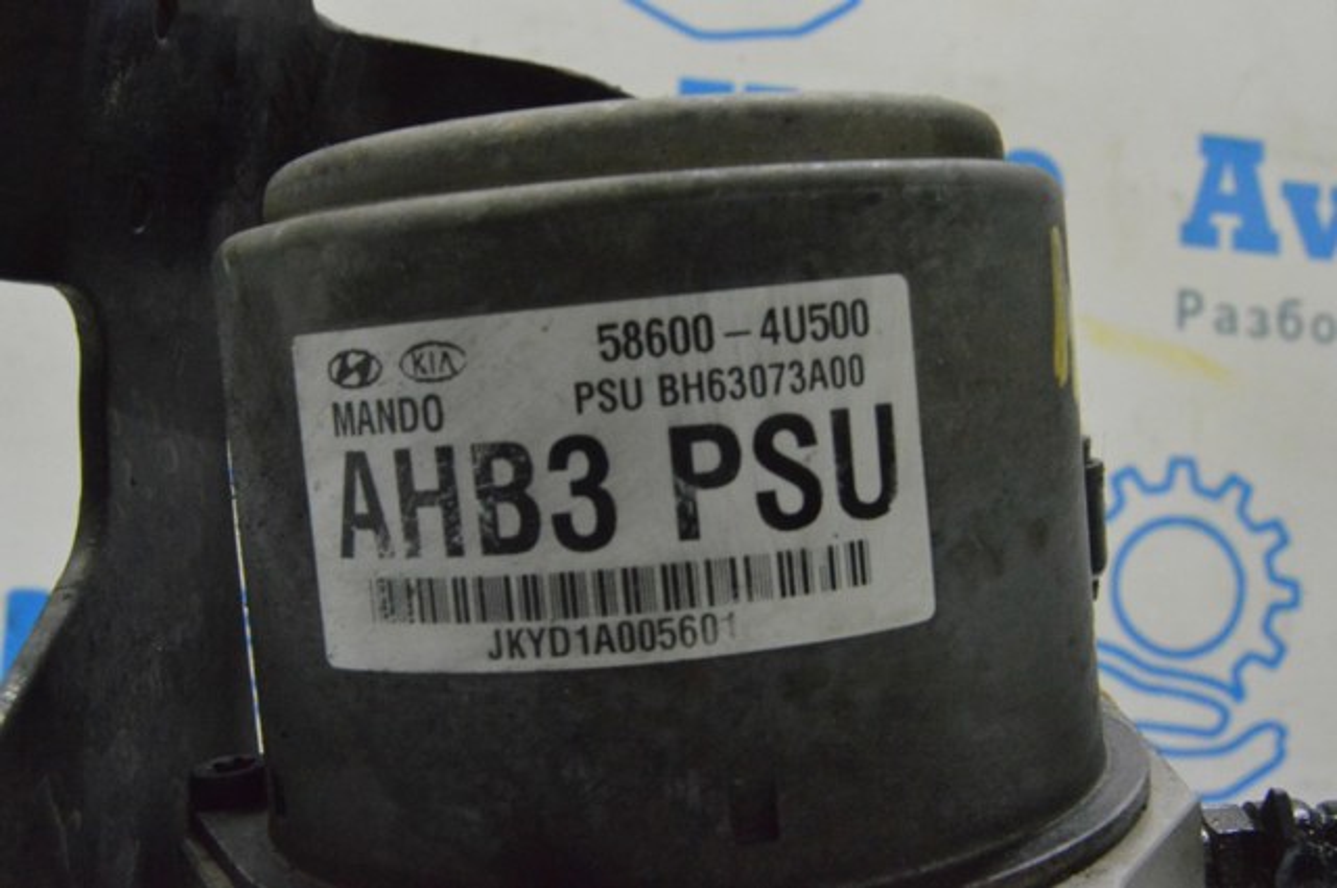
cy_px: 444
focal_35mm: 45
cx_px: 668
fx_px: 1669
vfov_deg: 29.8
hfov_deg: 43.7
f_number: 20
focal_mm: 30
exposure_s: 1/20
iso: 6400
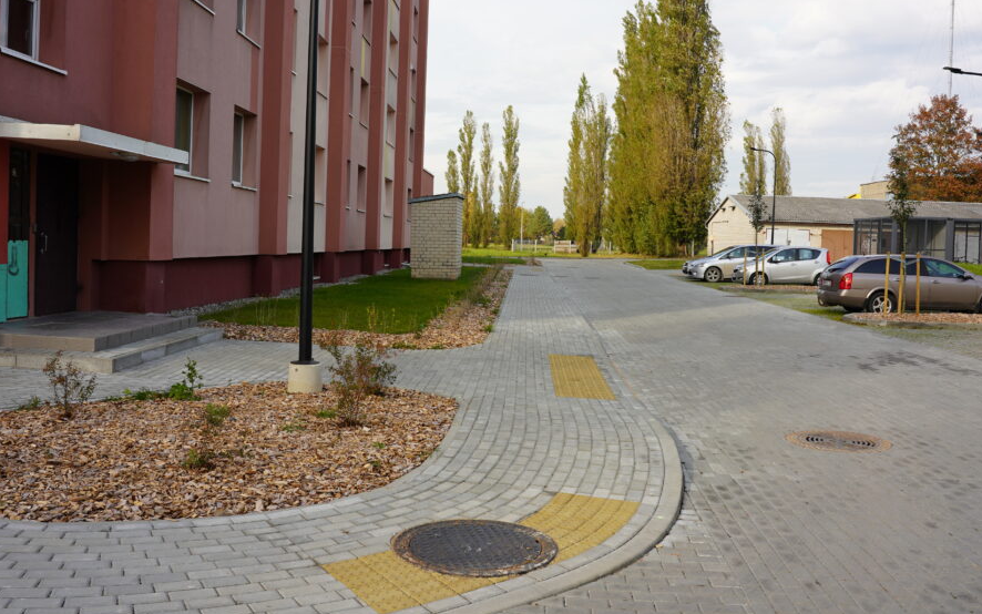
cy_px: 269
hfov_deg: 58.1
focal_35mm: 33
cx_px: 509
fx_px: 883
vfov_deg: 38.3
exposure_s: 1/125
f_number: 8
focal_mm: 28
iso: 100
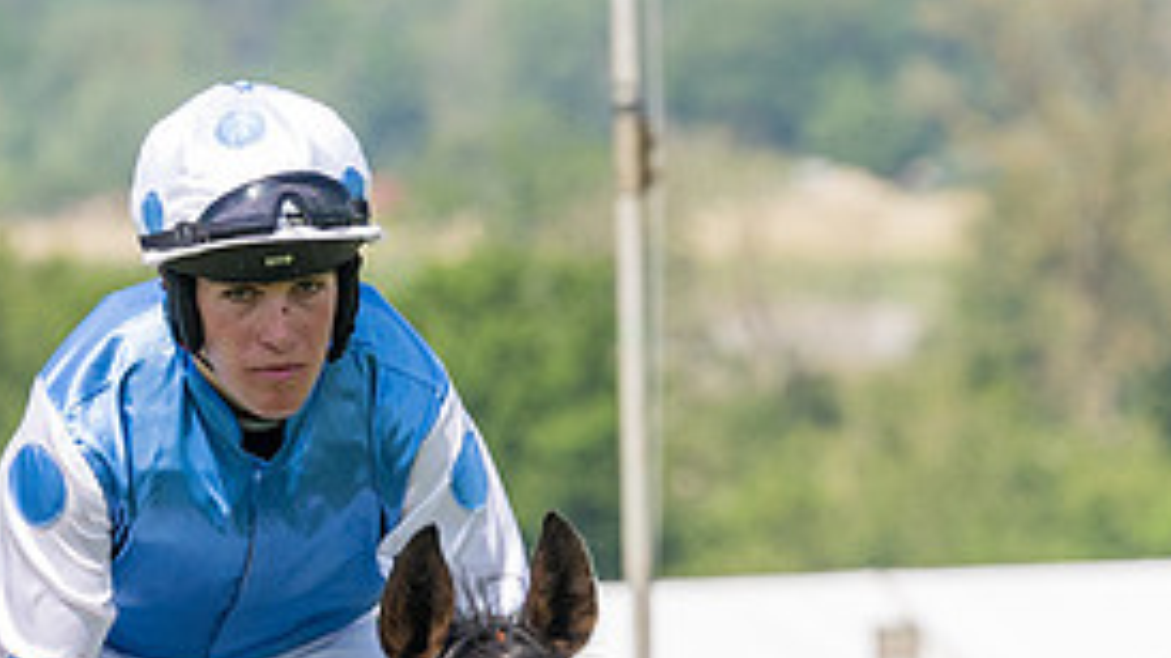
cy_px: 595
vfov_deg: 1.2
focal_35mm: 975
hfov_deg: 2.2
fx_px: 30268
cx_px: 408
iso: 200
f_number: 5
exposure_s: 1/1250
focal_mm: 170
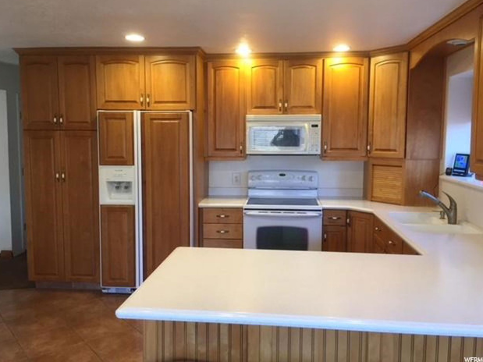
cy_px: 176
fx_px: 419
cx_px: 240
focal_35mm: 30
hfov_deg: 60.0
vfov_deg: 46.8
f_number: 2.2
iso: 50
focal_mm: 4.15
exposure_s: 1/30
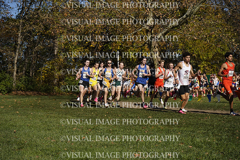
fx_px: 467
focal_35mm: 70
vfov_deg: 19.5
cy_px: 80
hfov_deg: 28.8
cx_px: 120
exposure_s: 1/2500
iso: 800
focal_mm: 70
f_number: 9
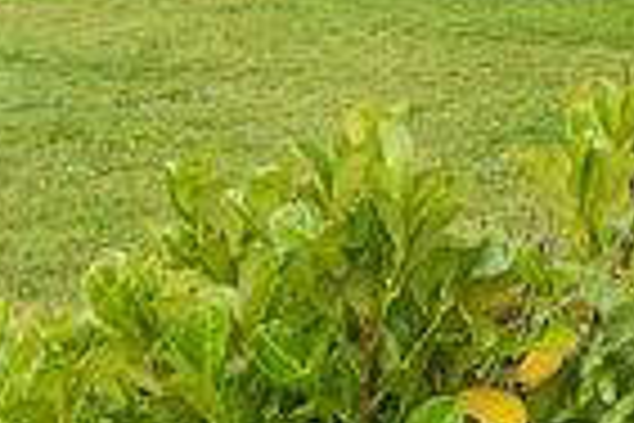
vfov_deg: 13.7
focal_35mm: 91
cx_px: 791
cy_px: -299
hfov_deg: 20.7
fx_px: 1602
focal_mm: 16
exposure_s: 1/160
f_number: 6.3
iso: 250
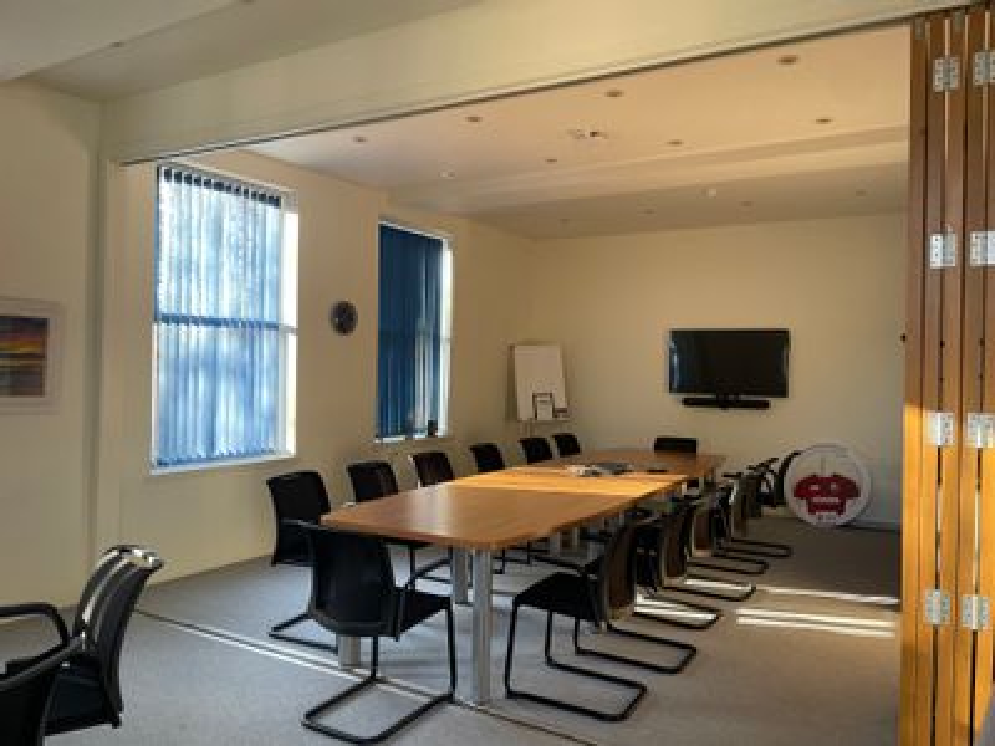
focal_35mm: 26
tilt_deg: -0.1
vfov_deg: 53.1
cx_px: 498
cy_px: 373
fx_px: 747
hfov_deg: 67.3
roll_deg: -1.4
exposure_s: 1/100
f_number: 1.6
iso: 100
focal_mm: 4.2
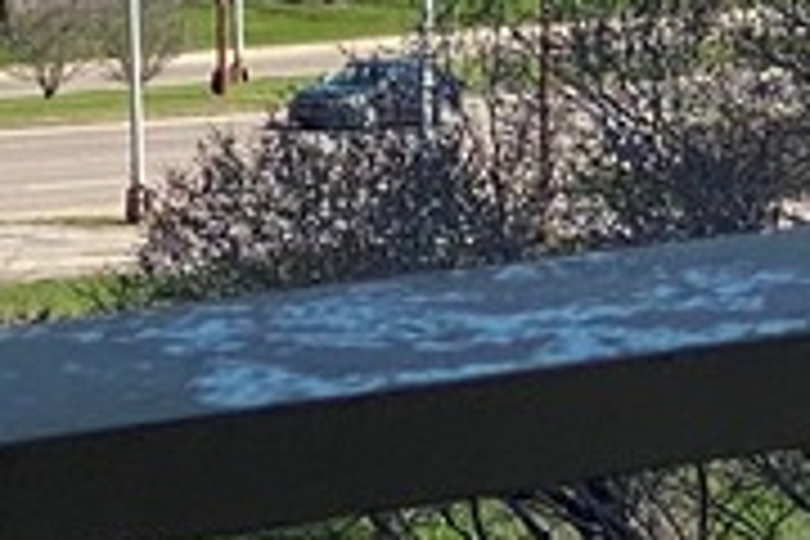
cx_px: 828
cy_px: -756
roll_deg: -0.4
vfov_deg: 3.1
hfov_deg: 4.8
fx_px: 9742
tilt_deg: -0.8
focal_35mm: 433
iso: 20
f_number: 2
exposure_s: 1/1453
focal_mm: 6
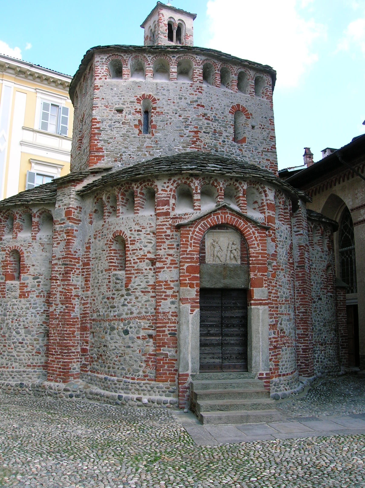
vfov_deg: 54.0
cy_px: 244
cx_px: 182
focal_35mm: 34
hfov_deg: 41.7
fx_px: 479
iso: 50
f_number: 4.9
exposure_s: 1/90.1
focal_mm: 5.7
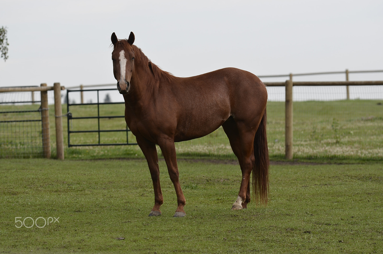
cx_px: 192
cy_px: 127
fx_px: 3184
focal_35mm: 300
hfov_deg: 6.9
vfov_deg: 4.6
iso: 320
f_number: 5.6
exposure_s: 1/500
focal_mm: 200
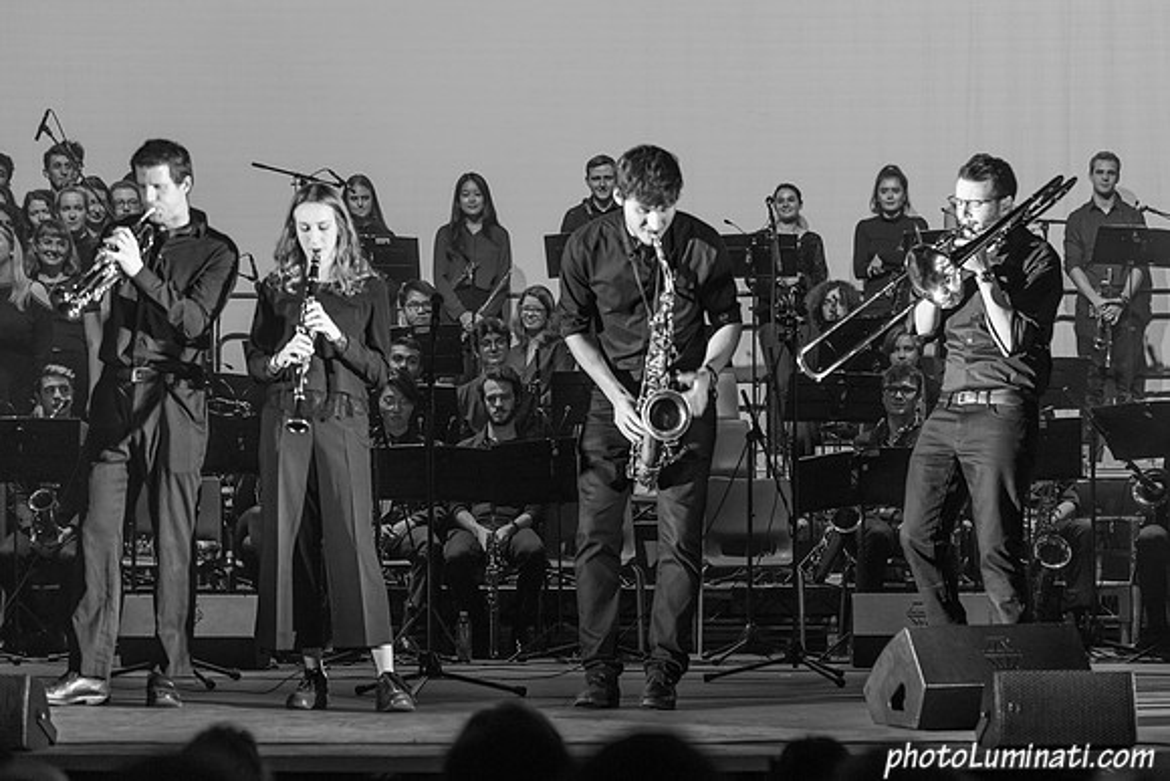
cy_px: 417
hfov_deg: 22.9
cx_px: 629
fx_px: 2892
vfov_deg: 15.4
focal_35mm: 89
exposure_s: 1/125
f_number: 2.8
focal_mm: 70
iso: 2500
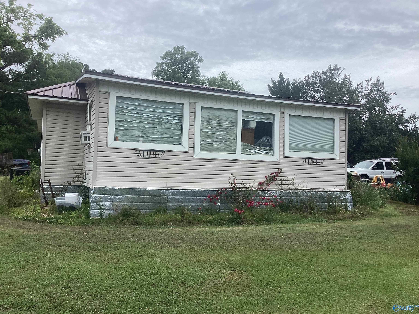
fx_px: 375
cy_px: 157
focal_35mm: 31
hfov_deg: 58.4
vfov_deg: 45.4
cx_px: 210
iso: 25
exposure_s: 1/702
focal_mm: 3.3
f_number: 2.4
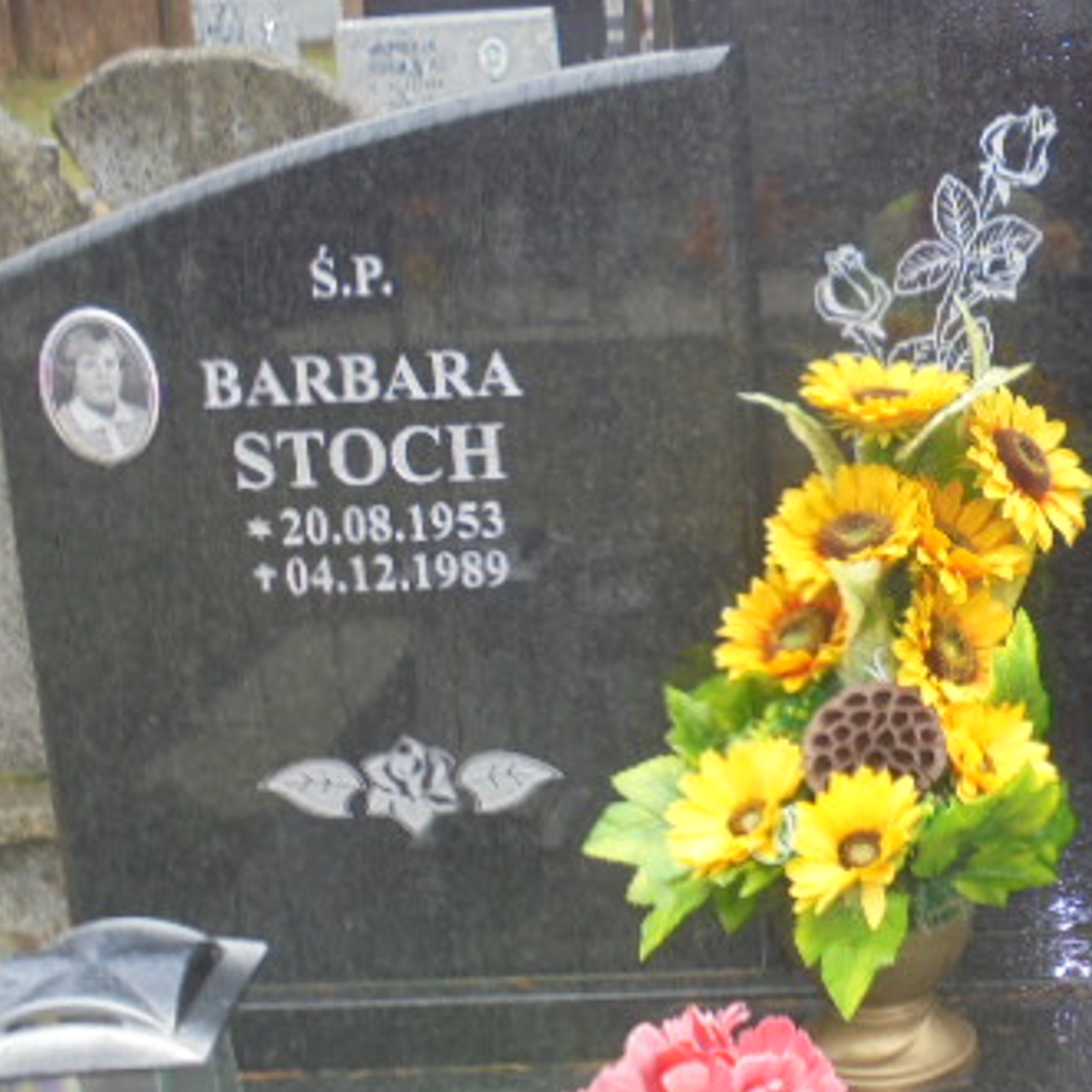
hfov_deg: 25.6
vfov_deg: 26.5
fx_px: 2320
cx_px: 993
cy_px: 501
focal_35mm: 65
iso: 100
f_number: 4.2
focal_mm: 6.9
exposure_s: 1/50
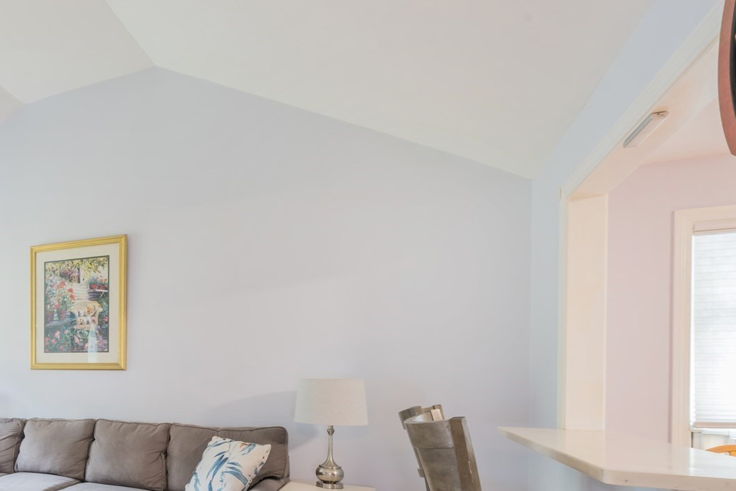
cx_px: 62
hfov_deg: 57.1
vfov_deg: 46.0
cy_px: 376
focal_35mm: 27
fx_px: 552
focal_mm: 14
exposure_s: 6
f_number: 14
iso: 100
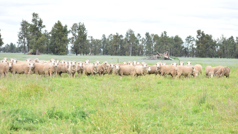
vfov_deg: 10.9
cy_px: 74
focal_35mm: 111
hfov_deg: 19.3
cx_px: 118
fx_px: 701
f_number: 9
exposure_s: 1/320
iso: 200
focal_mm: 70
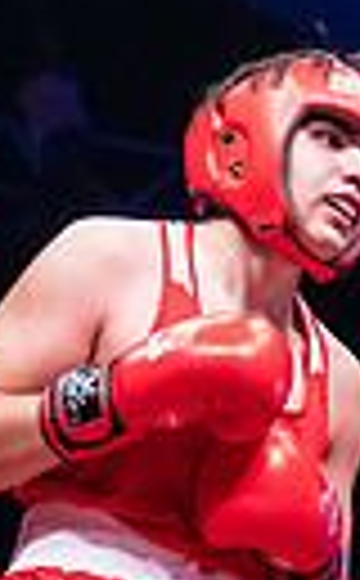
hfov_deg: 5.0
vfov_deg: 8.3
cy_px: 555
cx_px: 878
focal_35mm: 253
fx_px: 3994
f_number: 2.8
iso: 3200
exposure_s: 1/800
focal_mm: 55
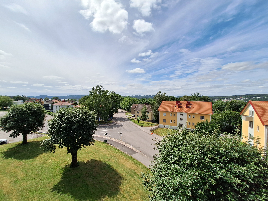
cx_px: 134
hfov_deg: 106.2
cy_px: 100
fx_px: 101
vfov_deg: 89.9
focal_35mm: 13
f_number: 2.2
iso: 40
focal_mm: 1.74
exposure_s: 1/2924
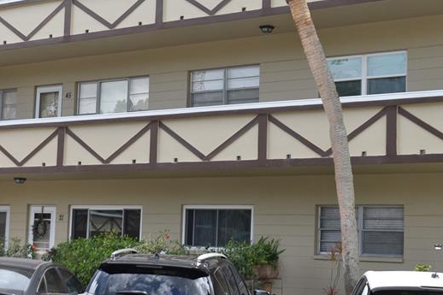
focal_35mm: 92
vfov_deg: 14.8
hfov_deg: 21.8
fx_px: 1132
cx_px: 81
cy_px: 101
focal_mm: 31
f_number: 8
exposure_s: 1/250
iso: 200
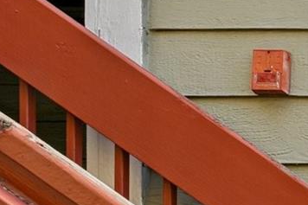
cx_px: 609
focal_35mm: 63
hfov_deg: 19.3
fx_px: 539
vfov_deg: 20.3
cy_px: 242
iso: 90
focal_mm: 14
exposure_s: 1/15
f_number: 11
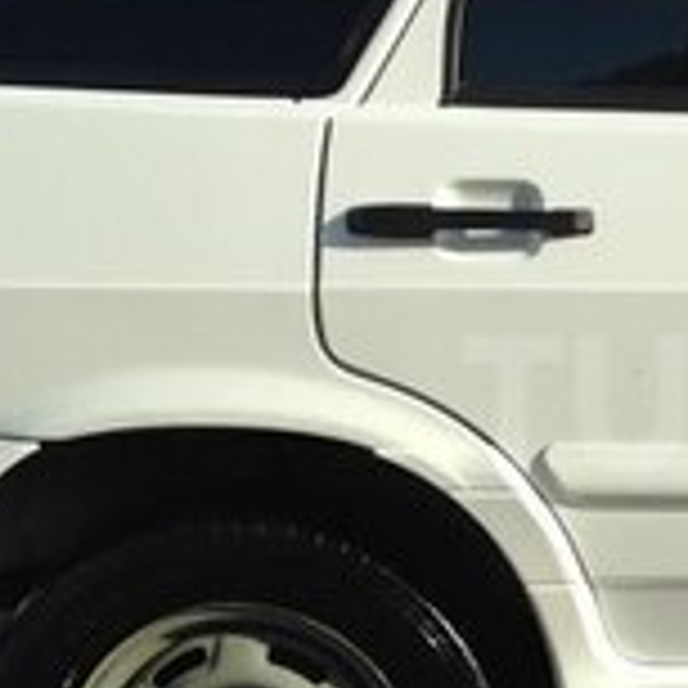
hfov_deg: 13.3
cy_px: 402
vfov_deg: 13.8
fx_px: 2833
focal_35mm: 126
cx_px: 922
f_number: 2.4
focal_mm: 4.12
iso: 50
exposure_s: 1/1869
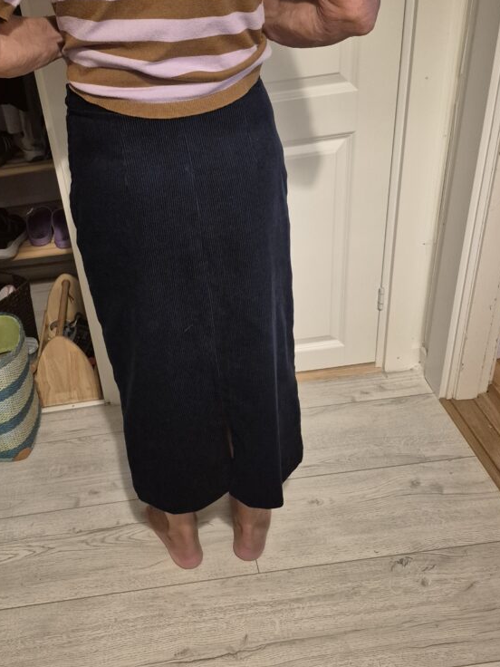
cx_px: 178
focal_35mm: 32
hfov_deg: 43.7
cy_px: 297
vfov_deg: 56.7
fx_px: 616
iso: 1600
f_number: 1.8
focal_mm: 5.4
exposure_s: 1/50
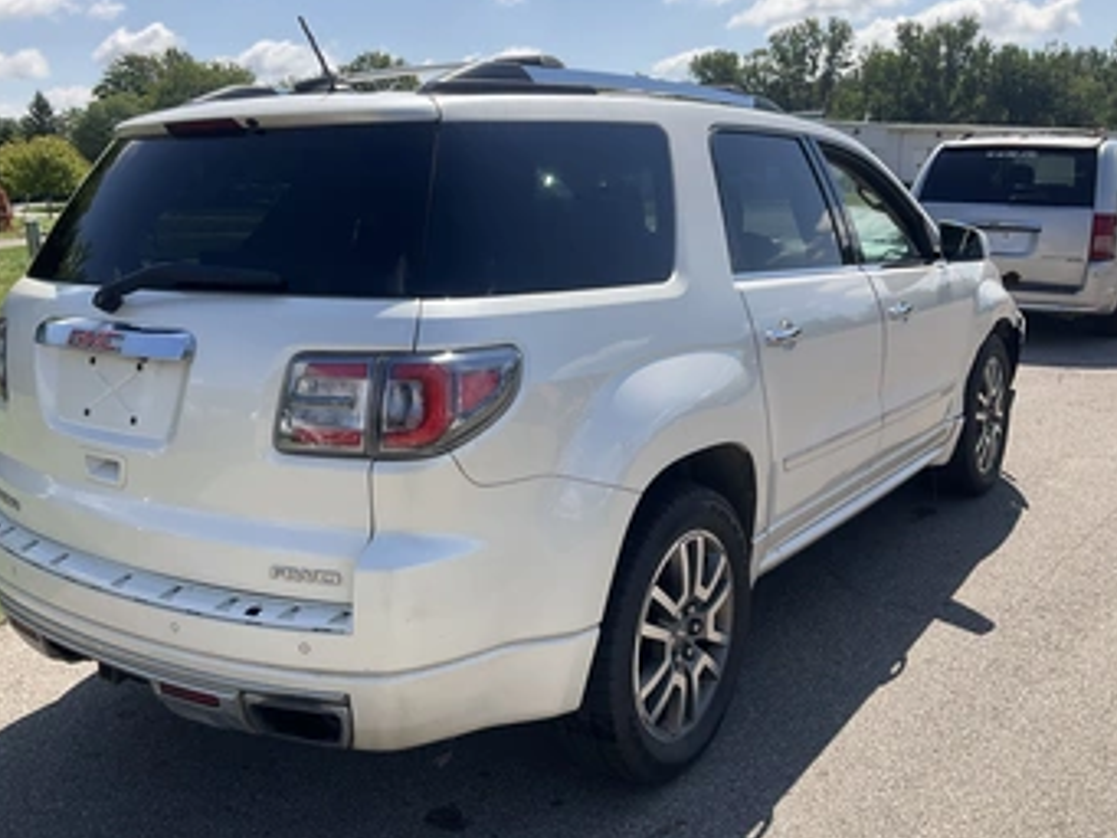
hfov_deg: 53.9
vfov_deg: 41.8
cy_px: 416
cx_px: 504
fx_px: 1098
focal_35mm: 34
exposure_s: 1/1577
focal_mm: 3
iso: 25
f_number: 1.8
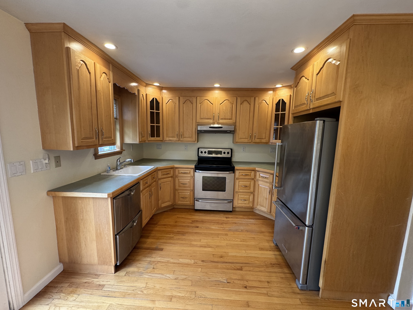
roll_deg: -1.4
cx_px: 206
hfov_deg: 102.1
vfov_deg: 85.7
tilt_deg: -8.6
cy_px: 155
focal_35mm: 14
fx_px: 167
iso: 160
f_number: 2.2
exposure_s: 1/120
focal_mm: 2.22
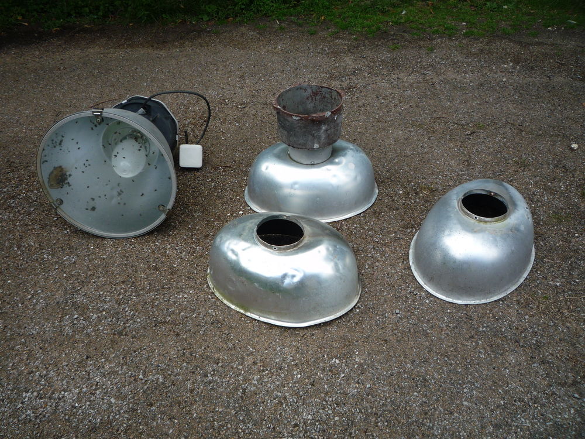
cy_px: 220
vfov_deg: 46.8
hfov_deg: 60.0
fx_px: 507
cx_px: 292
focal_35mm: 30
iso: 100
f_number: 4
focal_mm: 5.2
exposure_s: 1/250
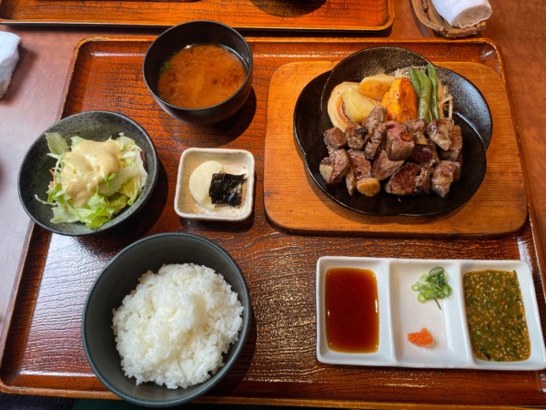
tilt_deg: -69.0
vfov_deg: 53.1
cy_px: 205
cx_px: 273
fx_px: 410
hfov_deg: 67.3
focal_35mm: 26
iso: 64
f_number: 1.6
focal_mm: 4.2
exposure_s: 1/120
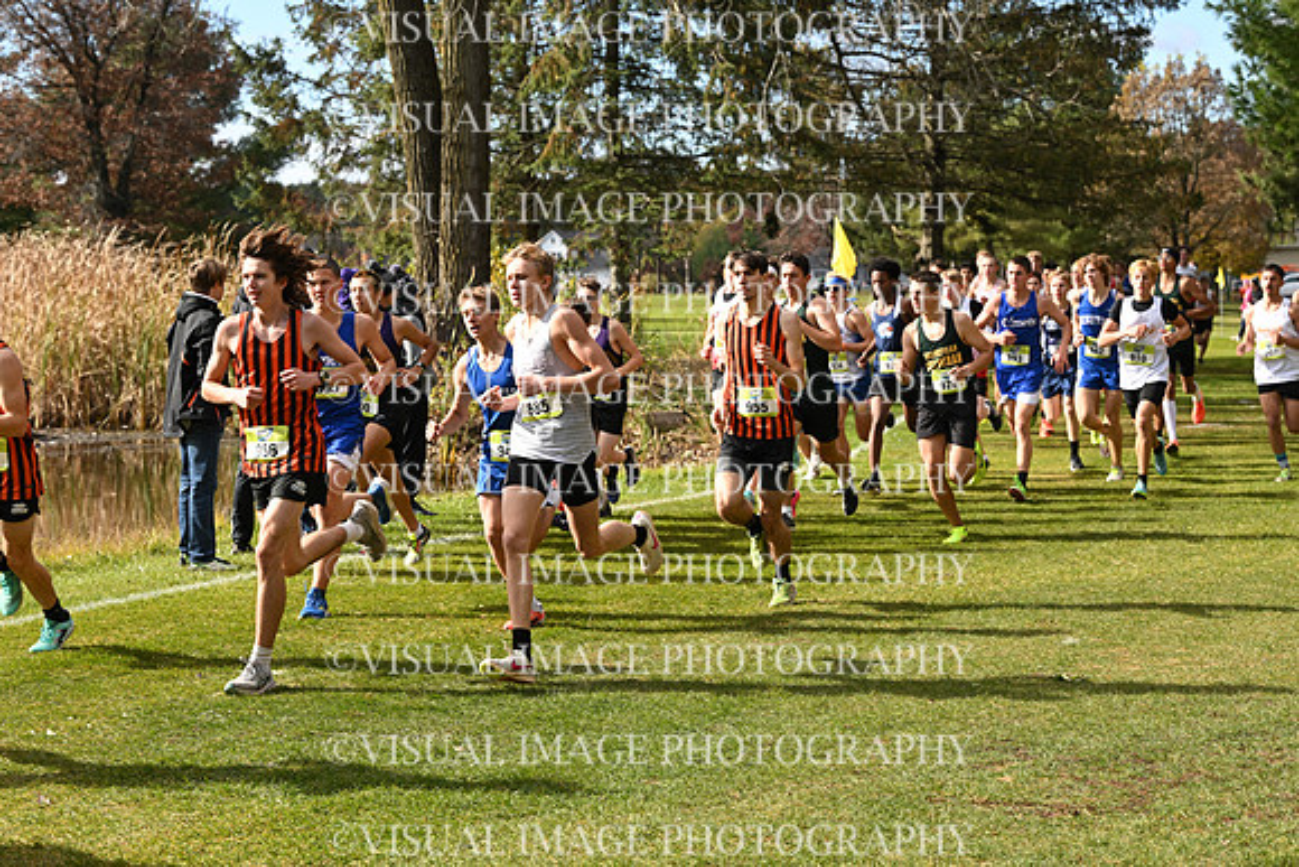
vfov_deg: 17.1
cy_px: 434
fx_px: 2887
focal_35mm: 80
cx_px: 650
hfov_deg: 25.4
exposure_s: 1/400
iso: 125
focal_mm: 80
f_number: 5.6
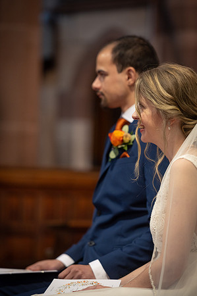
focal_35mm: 160
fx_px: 1316
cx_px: 98
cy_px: 148
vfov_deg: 12.9
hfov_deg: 8.6
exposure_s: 1/125
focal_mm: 160
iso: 1600
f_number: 2.8
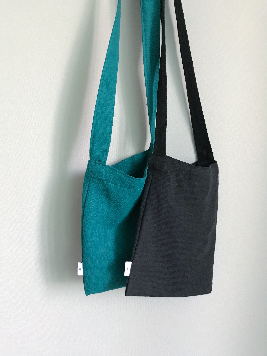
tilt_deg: -6.4
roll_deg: -0.8
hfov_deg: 49.7
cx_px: 134
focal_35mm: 28
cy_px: 178
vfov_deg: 63.4
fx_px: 288
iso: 80
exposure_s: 1/15
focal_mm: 3.99
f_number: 1.8
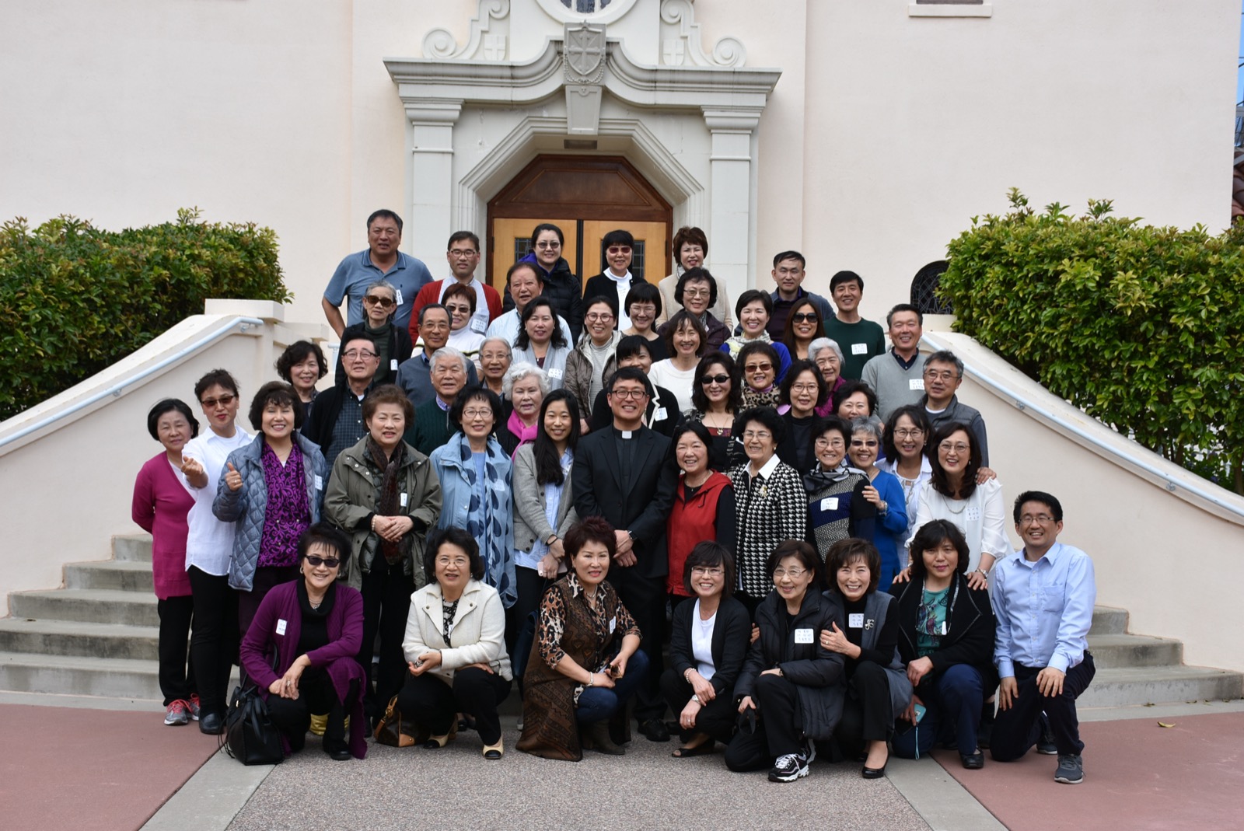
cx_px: 622
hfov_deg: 38.9
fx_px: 1763
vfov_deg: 26.5
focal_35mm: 51
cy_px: 416
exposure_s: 1/500
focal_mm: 34
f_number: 8
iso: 320
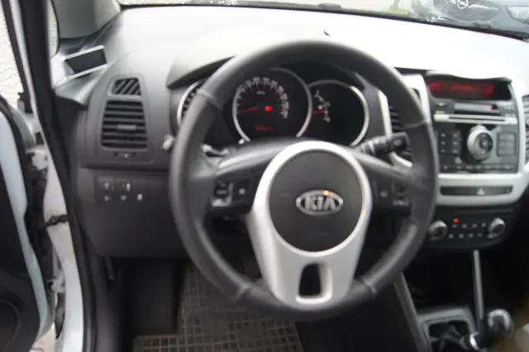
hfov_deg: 67.4
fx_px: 397
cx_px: 264
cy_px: 176
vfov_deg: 47.9
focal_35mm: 27
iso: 100
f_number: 4.5
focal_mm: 18
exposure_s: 1/40
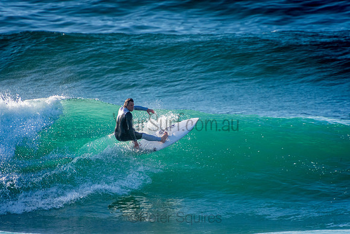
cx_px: 175
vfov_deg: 2.3
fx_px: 5834
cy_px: 117
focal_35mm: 600
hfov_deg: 3.4
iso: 360
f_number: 5.6
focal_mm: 400
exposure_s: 1/2000
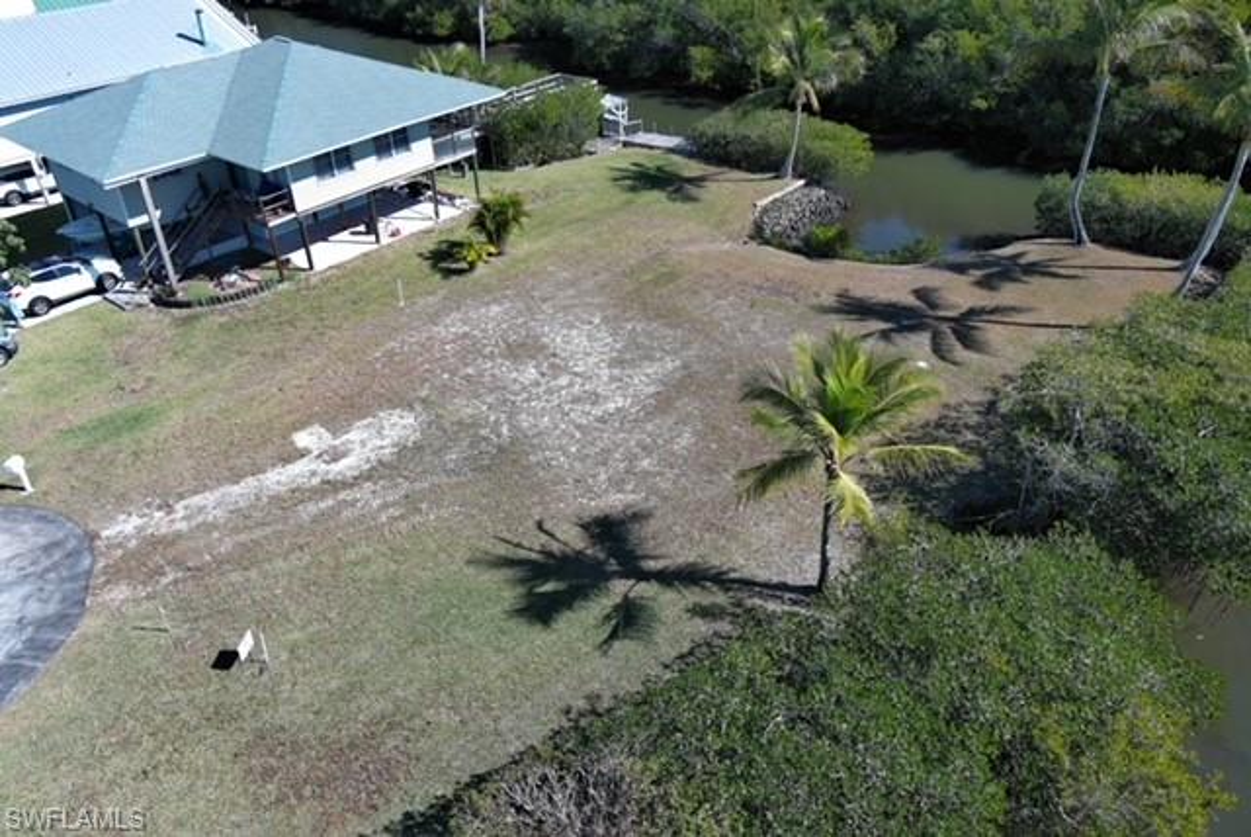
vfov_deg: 45.0
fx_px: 1009
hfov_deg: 63.6
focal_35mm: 29
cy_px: 418
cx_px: 626
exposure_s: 1/111
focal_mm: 10.57
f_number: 2.8
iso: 100
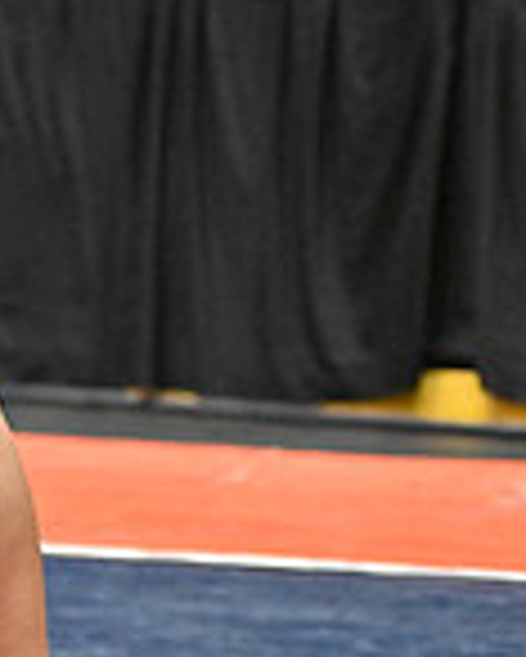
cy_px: -47
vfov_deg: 5.2
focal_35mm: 373
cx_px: -751
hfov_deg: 4.1
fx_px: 7251
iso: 6400
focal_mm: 100
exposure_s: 1/1000
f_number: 2.8
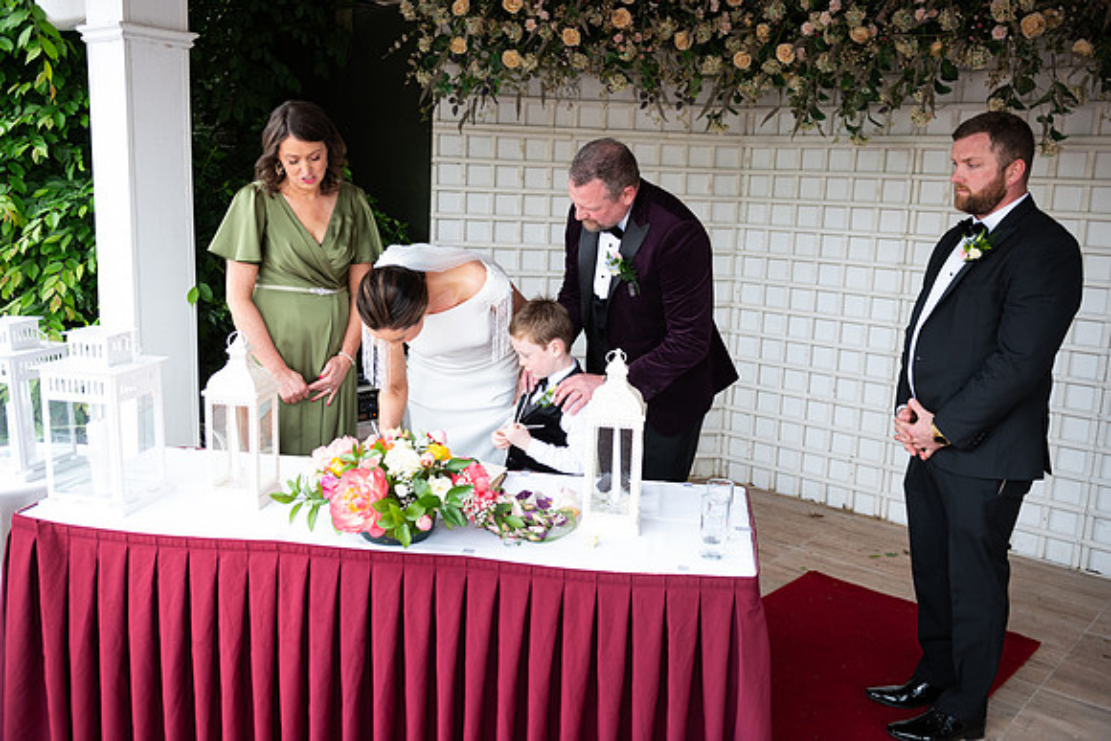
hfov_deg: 58.7
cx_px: 556
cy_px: 370
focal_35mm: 32
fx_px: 988
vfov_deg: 41.1
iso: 200
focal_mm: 32
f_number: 3.5
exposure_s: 1/160
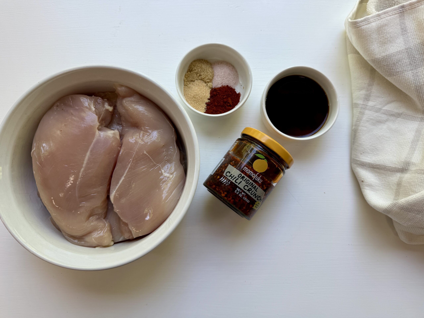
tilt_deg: -84.8
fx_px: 294
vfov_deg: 56.8
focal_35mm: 24
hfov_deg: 71.6
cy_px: 159
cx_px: 212
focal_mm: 6.76
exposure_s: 1/120
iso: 80
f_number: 1.78
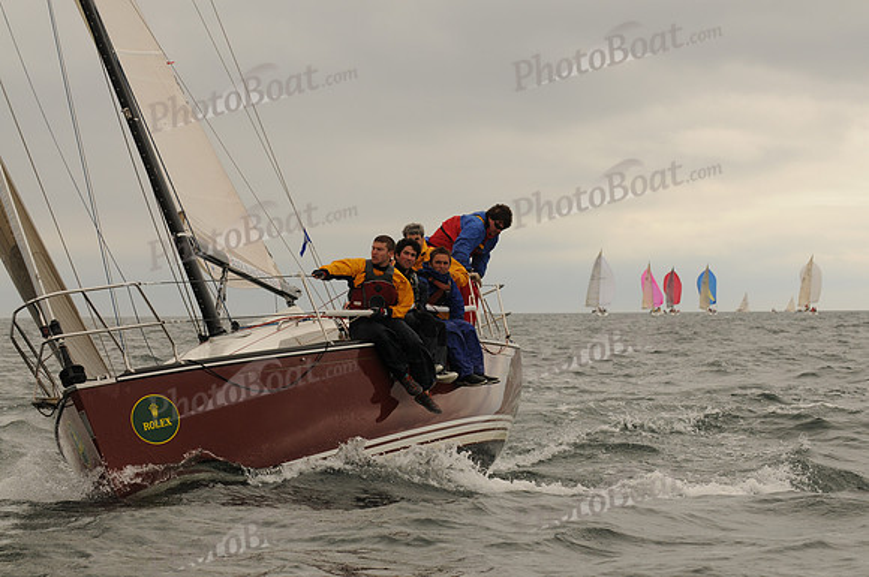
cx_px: 434
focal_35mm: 129
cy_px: 288
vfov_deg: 10.6
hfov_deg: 15.9
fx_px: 3110
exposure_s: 1/640
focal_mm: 86
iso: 200
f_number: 6.3
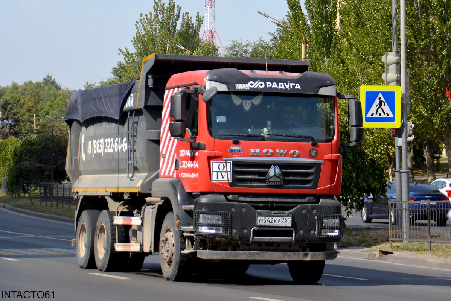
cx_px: 226
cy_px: 150
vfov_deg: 10.2
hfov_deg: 15.2
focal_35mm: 135
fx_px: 1692
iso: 400
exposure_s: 1/1600
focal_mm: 90
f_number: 5.6
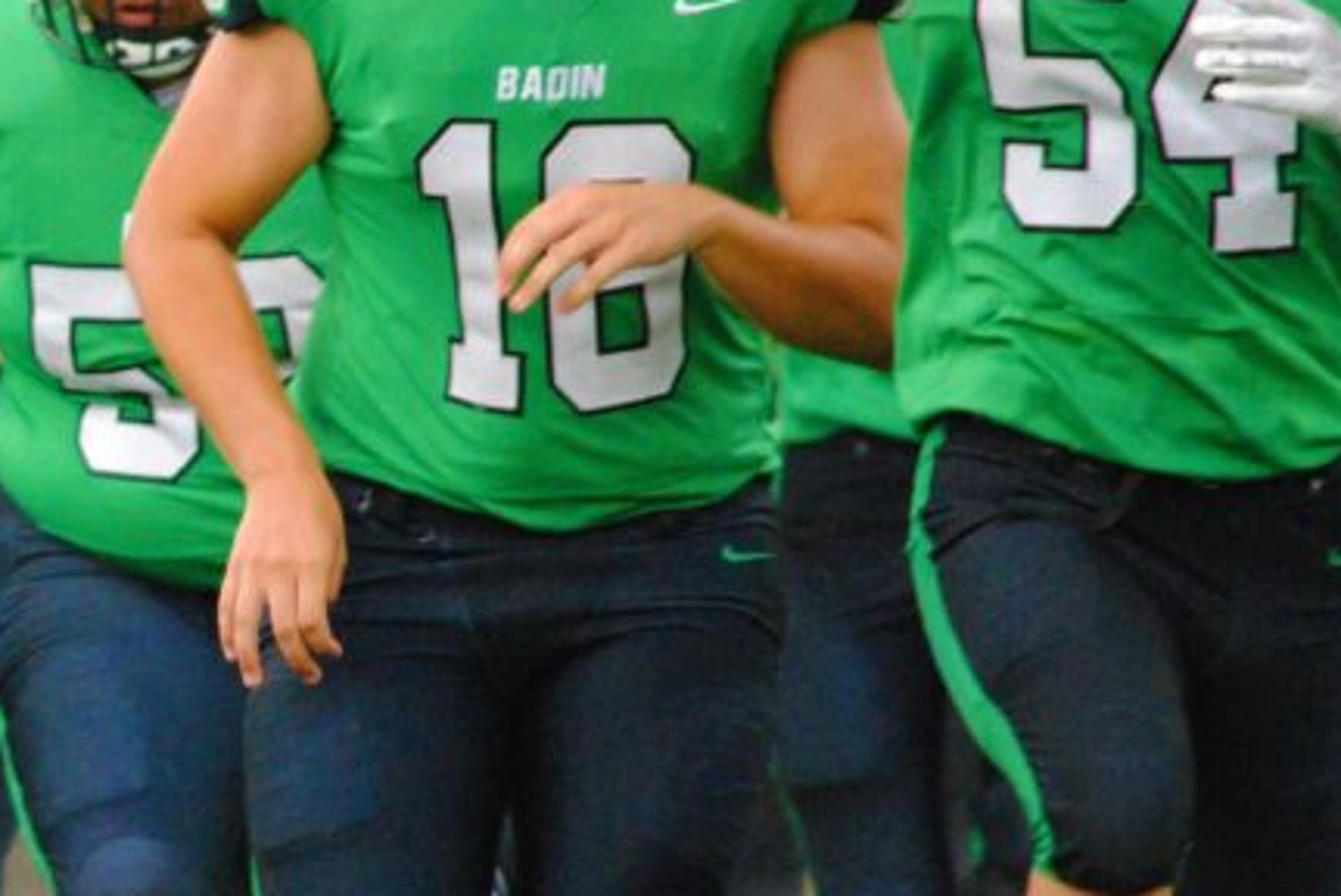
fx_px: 34515
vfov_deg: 1.5
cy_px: 534
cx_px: -143
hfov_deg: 2.2
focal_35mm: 926
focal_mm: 260
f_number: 5.6
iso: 1600
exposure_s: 1/500
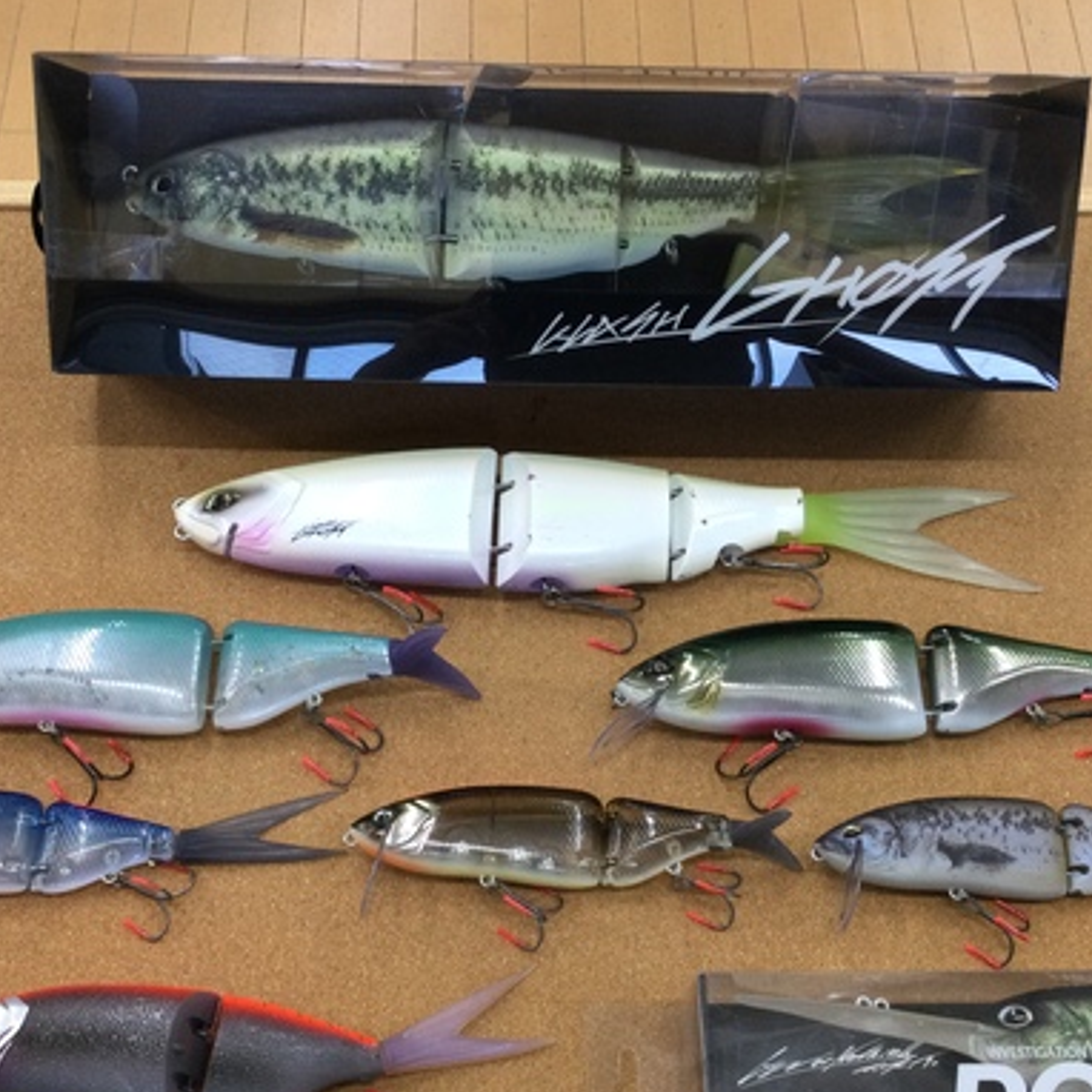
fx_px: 1535
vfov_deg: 39.1
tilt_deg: -63.4
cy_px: 629
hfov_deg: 39.2
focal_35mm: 43
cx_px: 532
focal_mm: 3.3
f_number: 2.4
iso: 32
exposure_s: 1/30
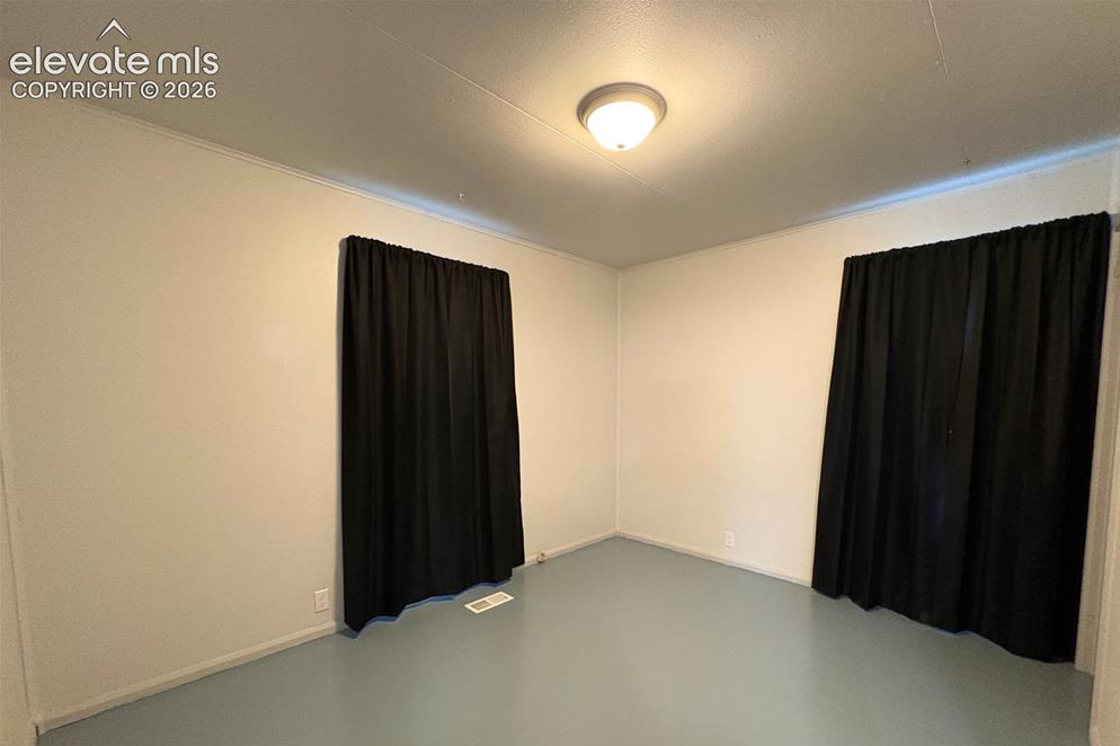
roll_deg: +0.4
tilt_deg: -3.5
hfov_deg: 100.4
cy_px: 431
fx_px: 466
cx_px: 576
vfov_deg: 76.8
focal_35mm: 15
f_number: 2.2
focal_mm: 2.22
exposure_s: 1/60
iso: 800
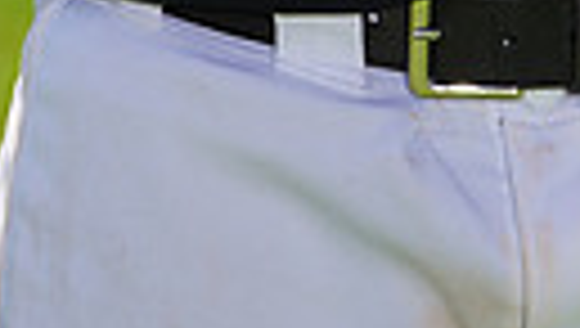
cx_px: 452
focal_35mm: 1108
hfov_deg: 1.9
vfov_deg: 1.1
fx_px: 17065
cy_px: -944
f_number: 8
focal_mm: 235
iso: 100
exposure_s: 1/250
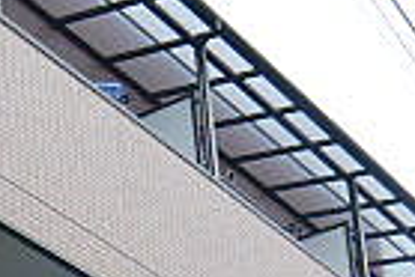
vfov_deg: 9.7
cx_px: -54
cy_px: 524
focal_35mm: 134
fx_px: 1546
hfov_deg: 14.9
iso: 100
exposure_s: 1/200
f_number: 2.8
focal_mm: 4.6
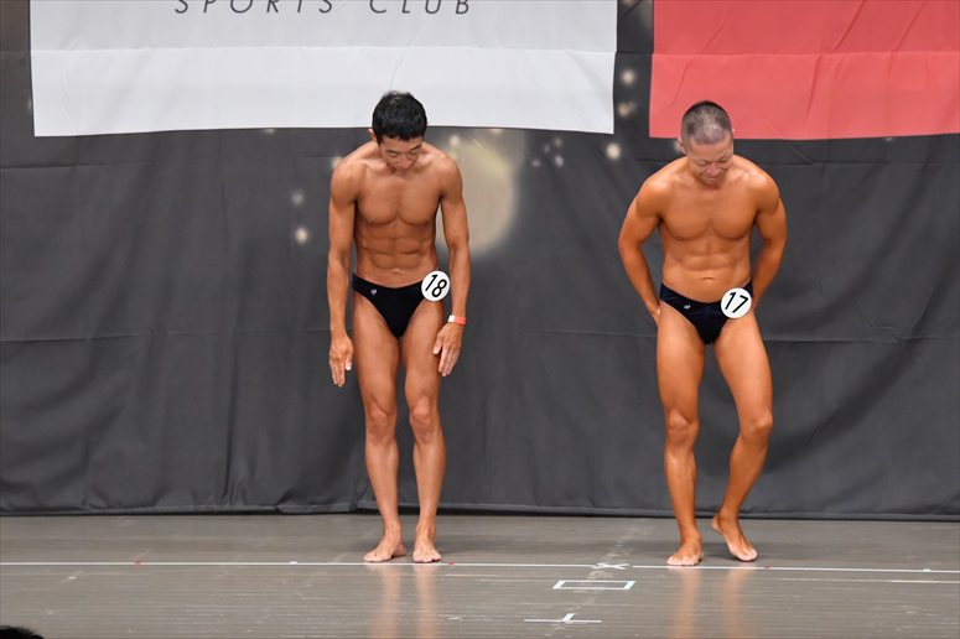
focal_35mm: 217
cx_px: 480
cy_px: 320
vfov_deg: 6.3
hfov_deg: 9.5
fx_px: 5784
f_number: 5.6
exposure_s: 1/400
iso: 6400
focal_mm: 145
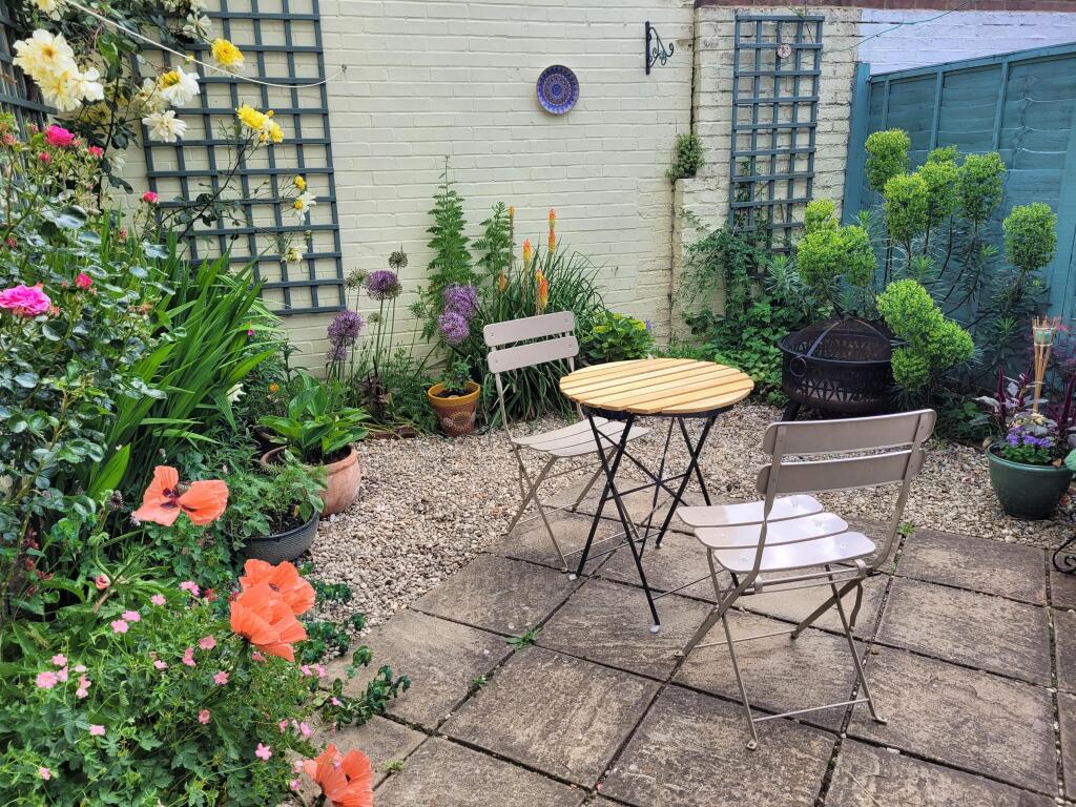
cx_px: 538
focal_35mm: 26
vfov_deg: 53.1
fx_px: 808
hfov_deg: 67.3
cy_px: 404
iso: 40
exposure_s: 1/699
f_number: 1.8
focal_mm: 5.4
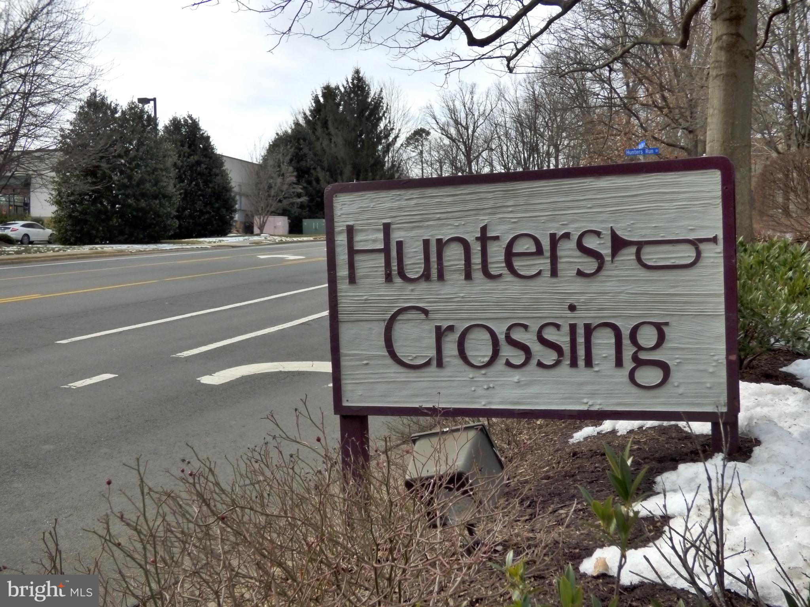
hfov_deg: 49.0
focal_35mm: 38
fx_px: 889
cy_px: 304
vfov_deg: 37.7
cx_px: 405
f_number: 3.5
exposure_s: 1/1000
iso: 400
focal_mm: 6.8
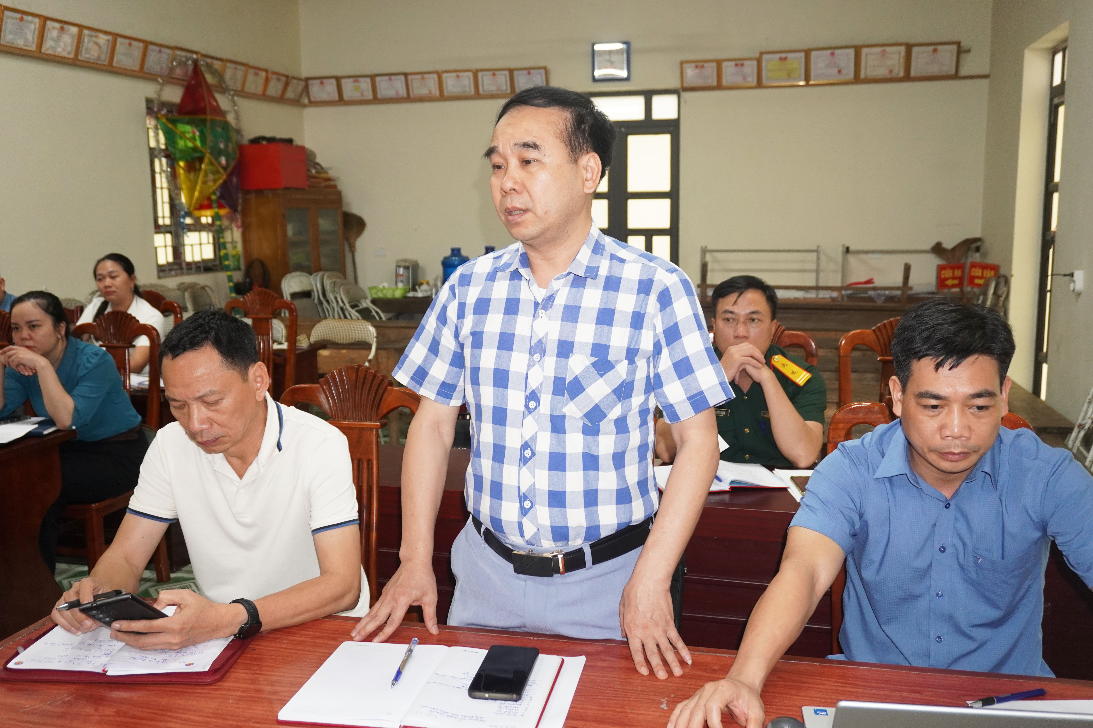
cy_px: 364
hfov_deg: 57.2
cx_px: 546
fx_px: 1002
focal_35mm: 33
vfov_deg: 40.0
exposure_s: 1/60
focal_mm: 22
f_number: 4
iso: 1250
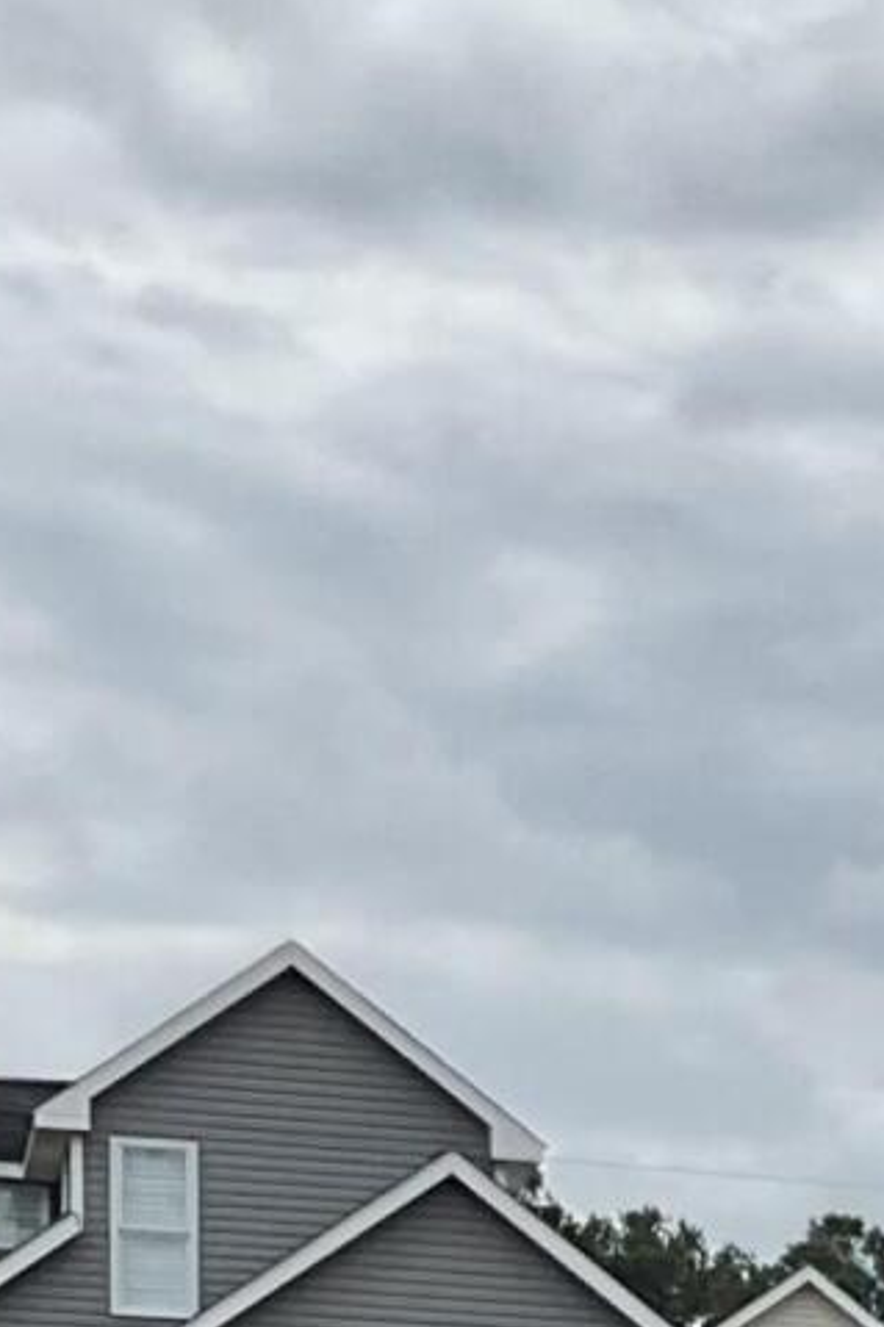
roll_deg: +0.0
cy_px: 2651
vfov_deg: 10.1
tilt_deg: -5.8
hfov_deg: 6.8
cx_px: 2214
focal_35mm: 189
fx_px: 6966
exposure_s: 1/1250
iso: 16
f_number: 1.8
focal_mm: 3
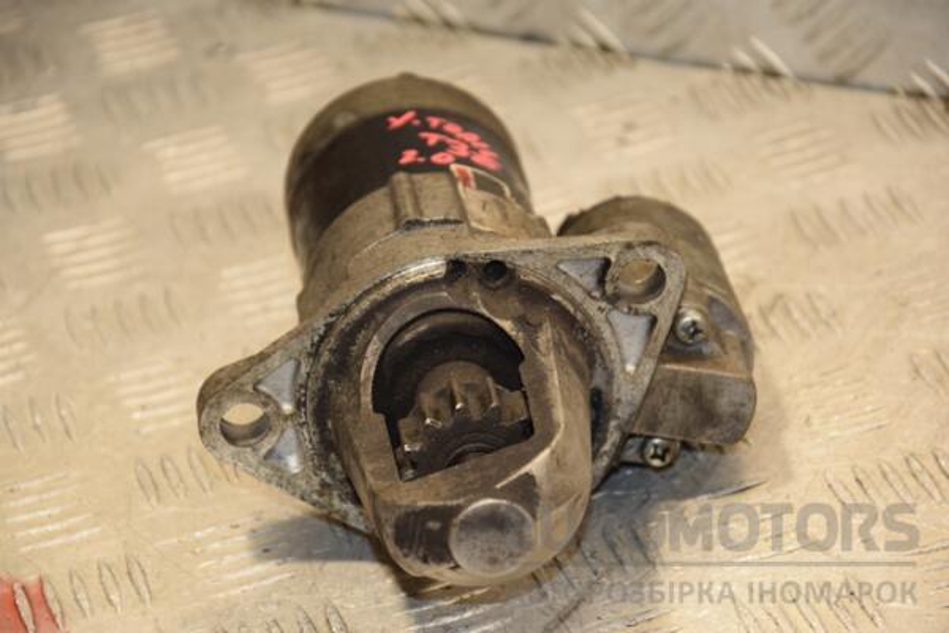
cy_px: 316
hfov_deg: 13.0
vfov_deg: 8.7
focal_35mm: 158
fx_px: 4152
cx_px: 474
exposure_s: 1/160
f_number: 5.6
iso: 800
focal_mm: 105
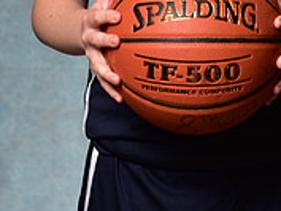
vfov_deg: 6.6
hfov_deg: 8.9
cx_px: 193
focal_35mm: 221
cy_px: -138
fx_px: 1795
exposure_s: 1/200
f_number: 4.5
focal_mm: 70
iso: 100
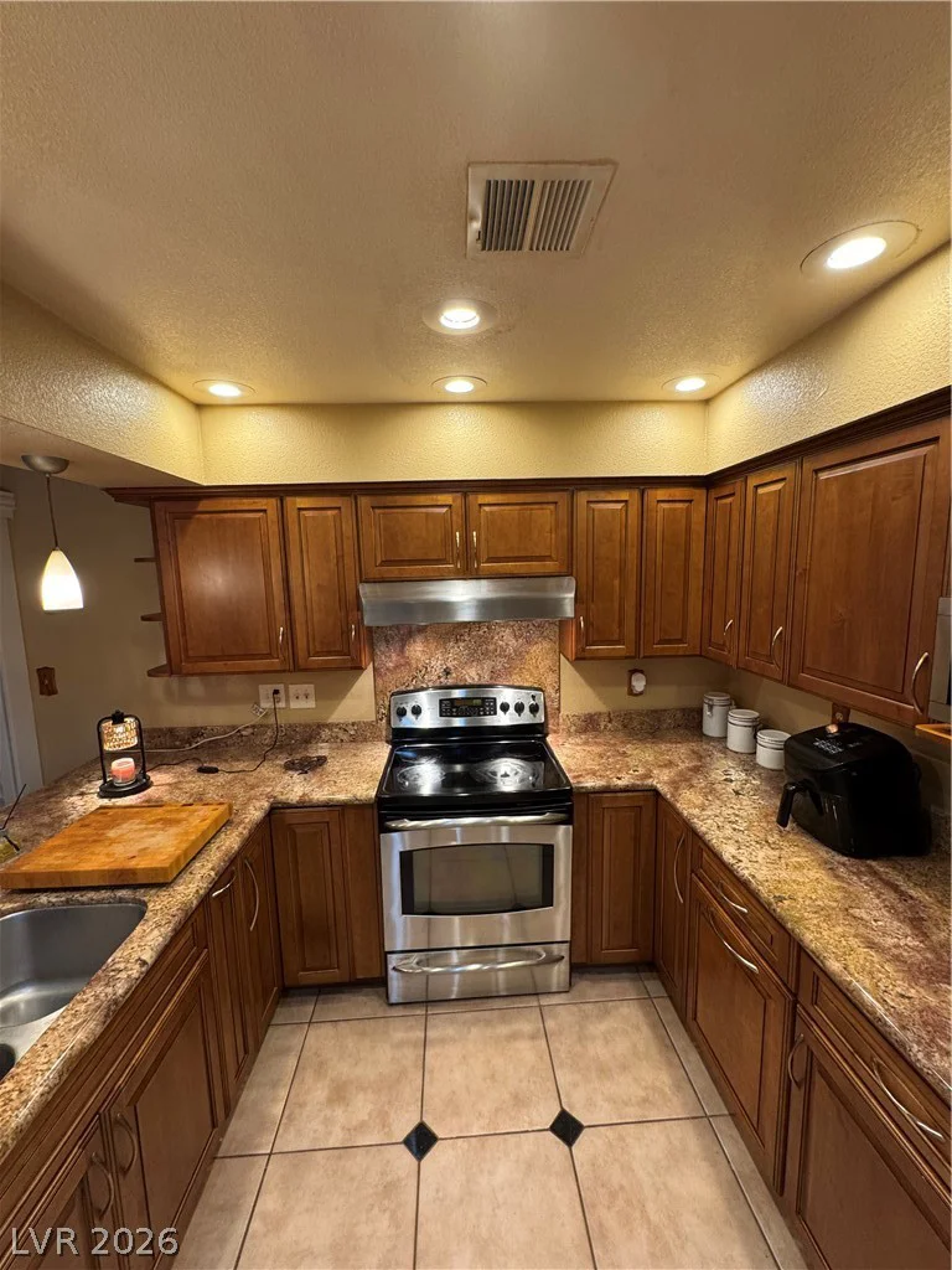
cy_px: 635
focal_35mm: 14
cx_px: 476
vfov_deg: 102.1
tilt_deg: -6.4
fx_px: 513
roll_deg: +0.3
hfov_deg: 85.7
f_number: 2.2
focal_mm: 2.22
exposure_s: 1/60
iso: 200
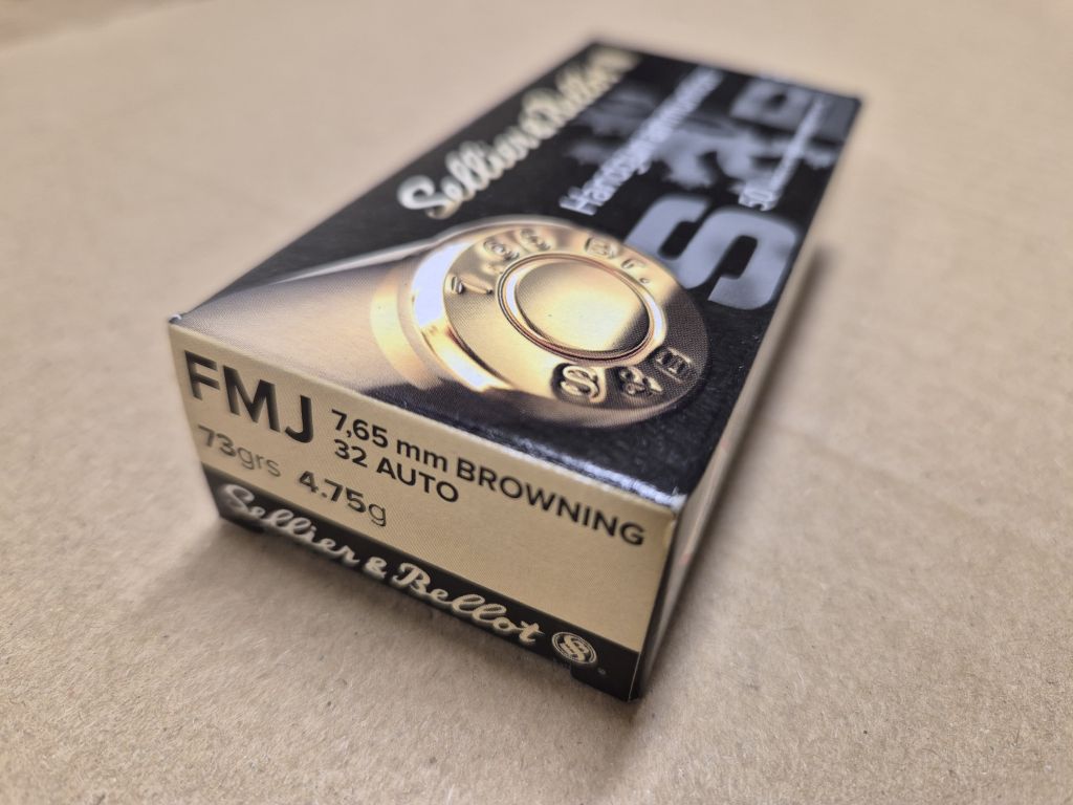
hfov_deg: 73.9
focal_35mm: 23
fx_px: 713
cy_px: 402
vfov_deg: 58.9
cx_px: 536
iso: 125
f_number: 1.8
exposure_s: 1/100
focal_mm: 5.4
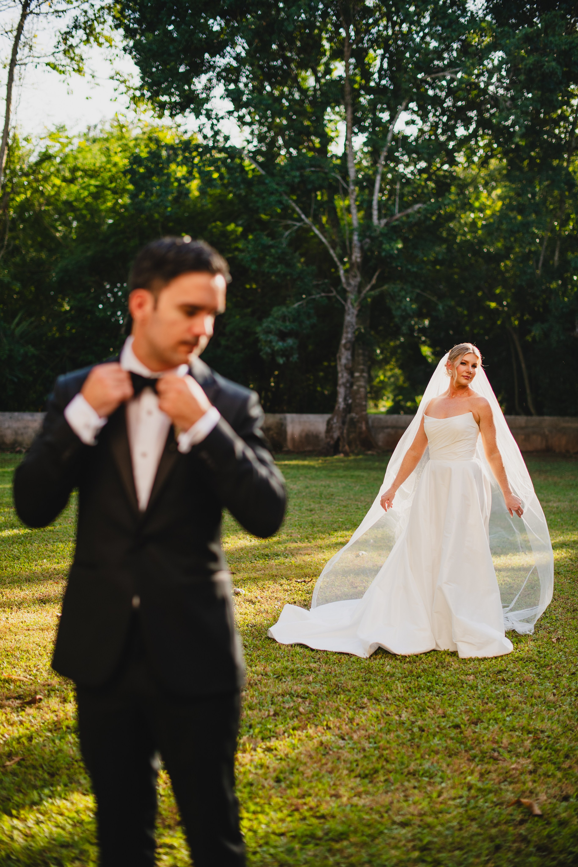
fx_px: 1204
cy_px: 434
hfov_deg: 27.0
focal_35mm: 50
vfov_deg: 39.6
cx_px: 289
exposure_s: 1/640
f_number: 2.2
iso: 64
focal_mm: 50
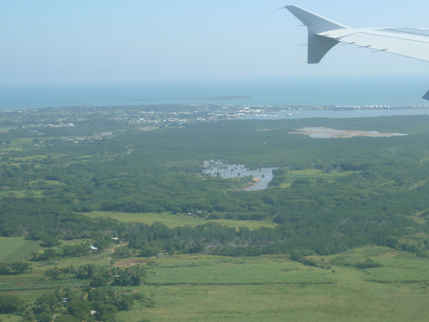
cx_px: 214
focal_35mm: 72
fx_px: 892
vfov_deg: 20.4
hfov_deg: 27.0
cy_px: 161
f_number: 4.1
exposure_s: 1/320
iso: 80
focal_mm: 11.9
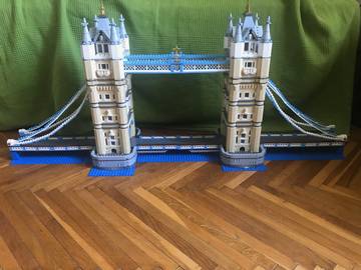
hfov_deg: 63.4
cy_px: 135
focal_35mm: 28
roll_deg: +1.5
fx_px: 292
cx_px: 180
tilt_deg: -25.7
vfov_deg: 49.7
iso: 100
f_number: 1.8
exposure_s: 1/17
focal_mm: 3.99
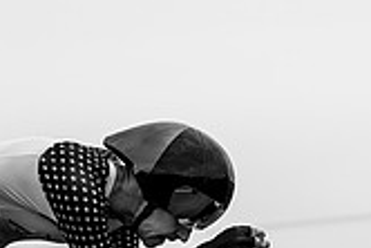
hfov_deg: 6.5
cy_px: 316
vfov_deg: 4.3
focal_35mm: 316
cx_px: 62
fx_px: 3259
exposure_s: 1/800
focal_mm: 81
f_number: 3.5
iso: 1600
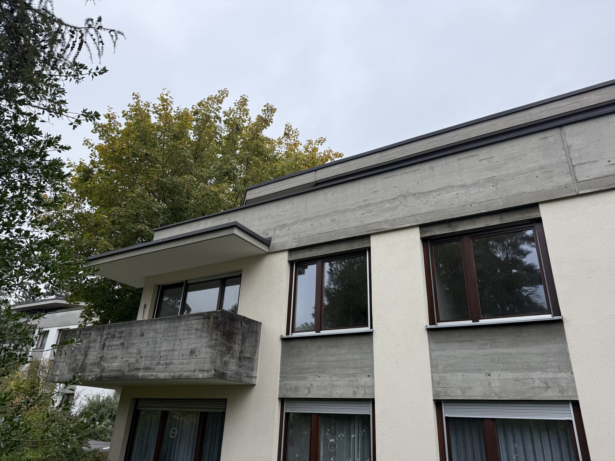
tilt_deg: +24.8
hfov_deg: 71.6
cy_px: 230
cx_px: 308
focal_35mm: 24
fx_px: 426
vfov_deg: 56.8
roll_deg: -3.0
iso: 80
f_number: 1.78
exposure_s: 1/858
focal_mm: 6.76
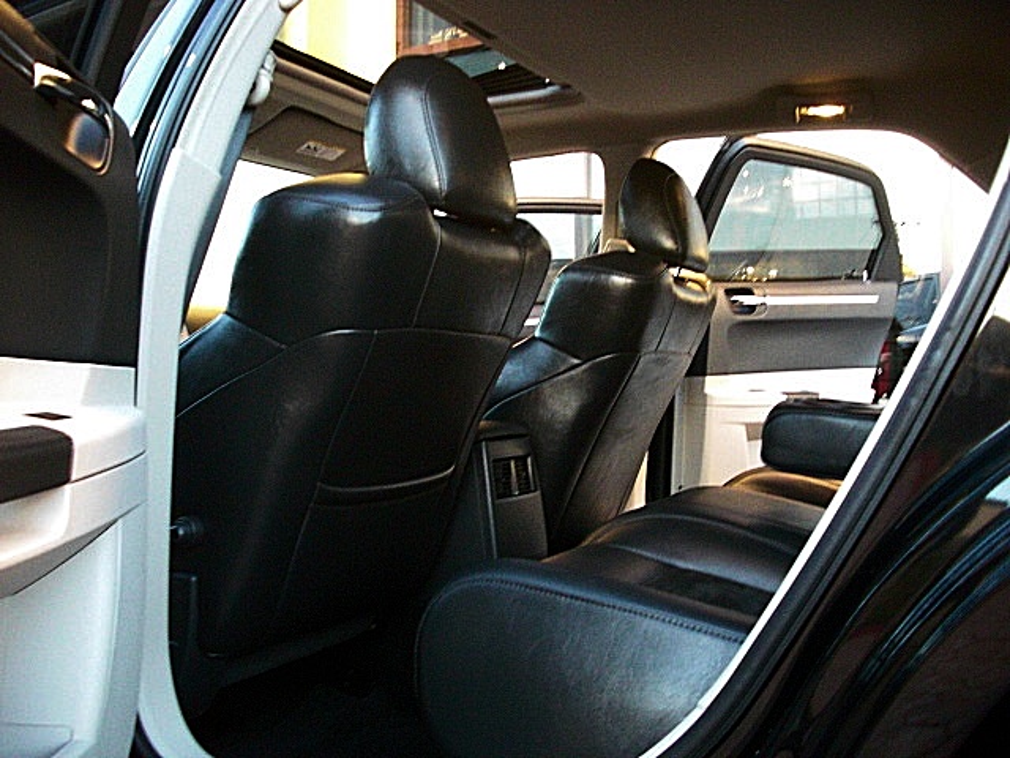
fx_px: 1050
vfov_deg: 39.7
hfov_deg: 51.4
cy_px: 379
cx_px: 505
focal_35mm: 36
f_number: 2.8
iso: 800
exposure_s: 1/80
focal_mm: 6.3
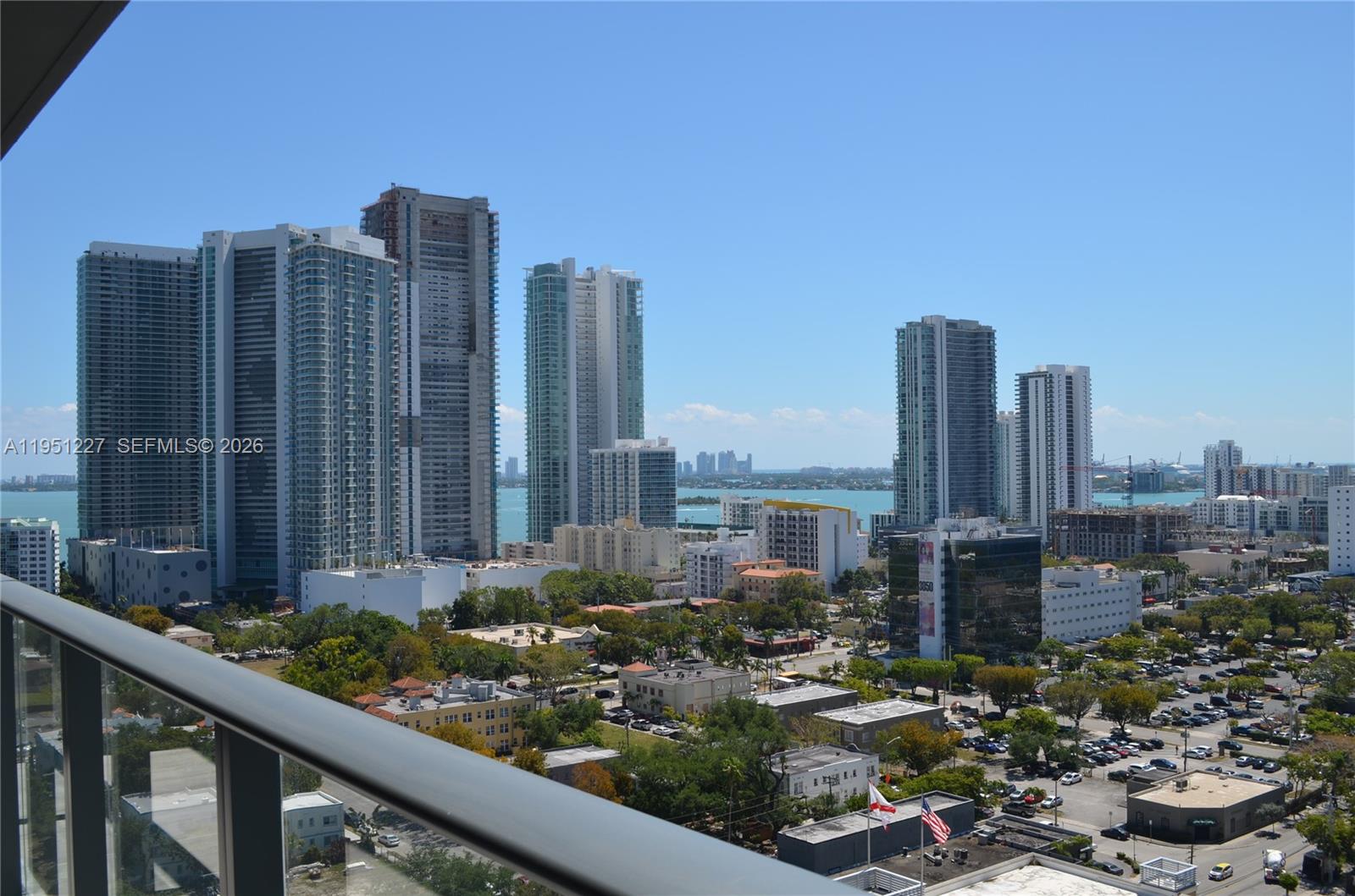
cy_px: 448
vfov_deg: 39.8
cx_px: 678
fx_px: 1239
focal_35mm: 33
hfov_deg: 57.3
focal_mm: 22
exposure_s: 1/320
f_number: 9
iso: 100
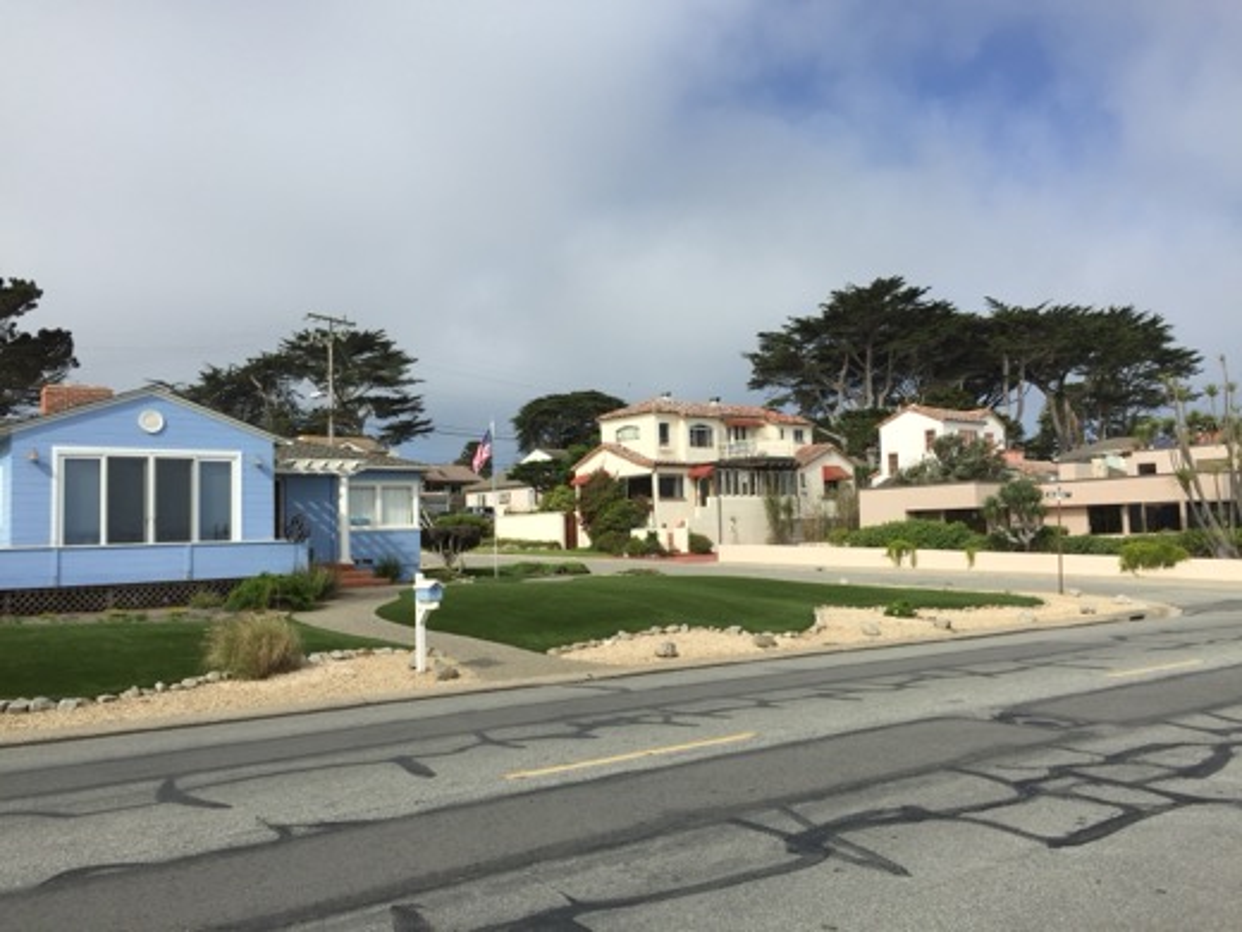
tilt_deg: +4.2
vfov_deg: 48.2
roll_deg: +1.3
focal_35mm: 29
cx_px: 621
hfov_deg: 61.7
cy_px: 466
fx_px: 1041
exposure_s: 1/2475
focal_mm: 4.15
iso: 32
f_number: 2.2
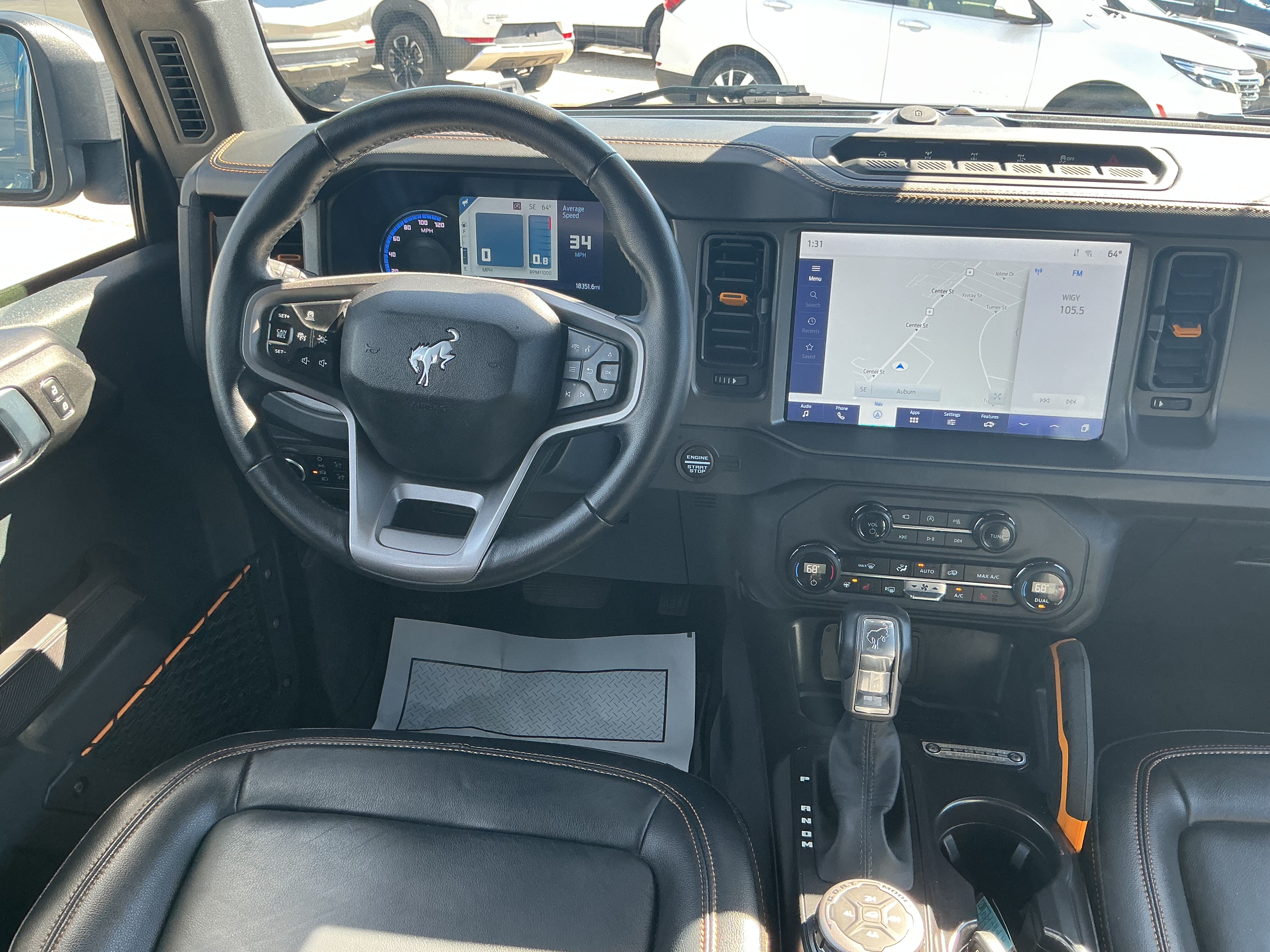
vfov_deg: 48.2
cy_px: 476
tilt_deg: -27.6
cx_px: 635
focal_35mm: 29
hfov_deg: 61.7
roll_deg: -4.9
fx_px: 1064
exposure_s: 1/120
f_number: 1.8
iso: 40
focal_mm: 3
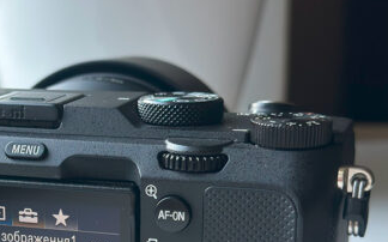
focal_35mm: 88
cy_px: 249
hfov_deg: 23.1
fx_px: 930
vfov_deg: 14.6
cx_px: 55
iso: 125
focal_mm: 6.86
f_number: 1.78
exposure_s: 1/172
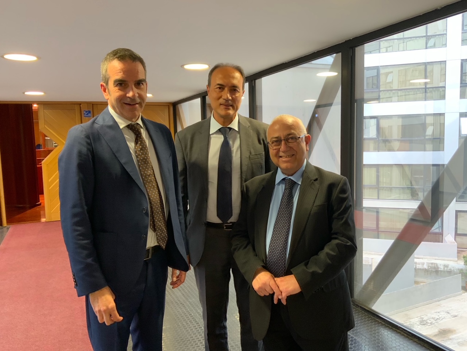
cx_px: 234
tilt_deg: -6.5
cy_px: 176
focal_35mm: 29
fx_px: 391
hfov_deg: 61.7
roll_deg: +0.7
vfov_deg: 48.2
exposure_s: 1/50
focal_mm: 3
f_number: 1.8
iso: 125
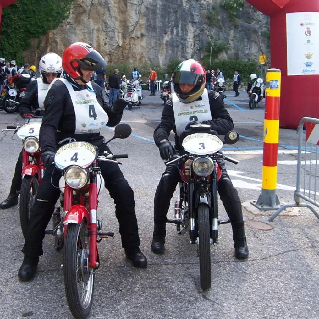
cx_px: 138
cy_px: 102
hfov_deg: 36.7
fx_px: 480
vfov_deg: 36.4
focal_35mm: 46
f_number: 3.4
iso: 80
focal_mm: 5.5
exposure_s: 1/90
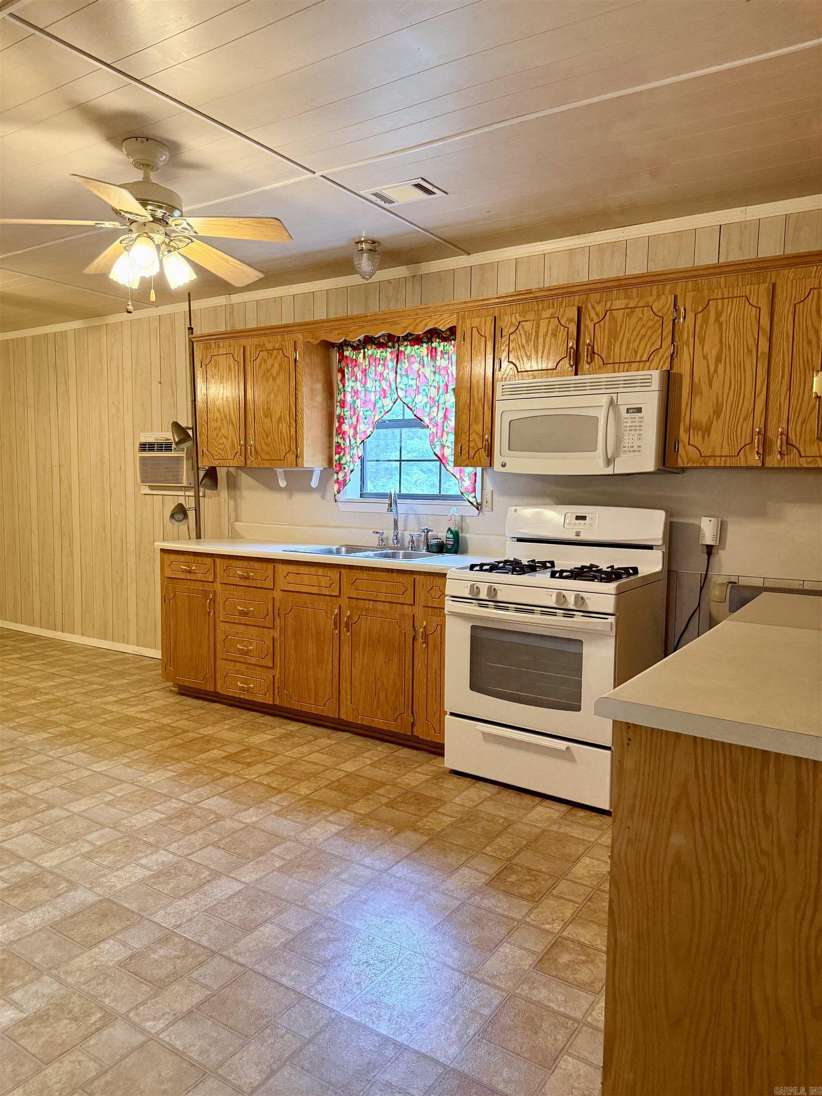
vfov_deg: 71.6
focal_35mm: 24
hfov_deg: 56.8
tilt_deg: -4.8
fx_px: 760
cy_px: 548
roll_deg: -0.7
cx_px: 411
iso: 320
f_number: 1.78
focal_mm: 6.76
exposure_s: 1/120
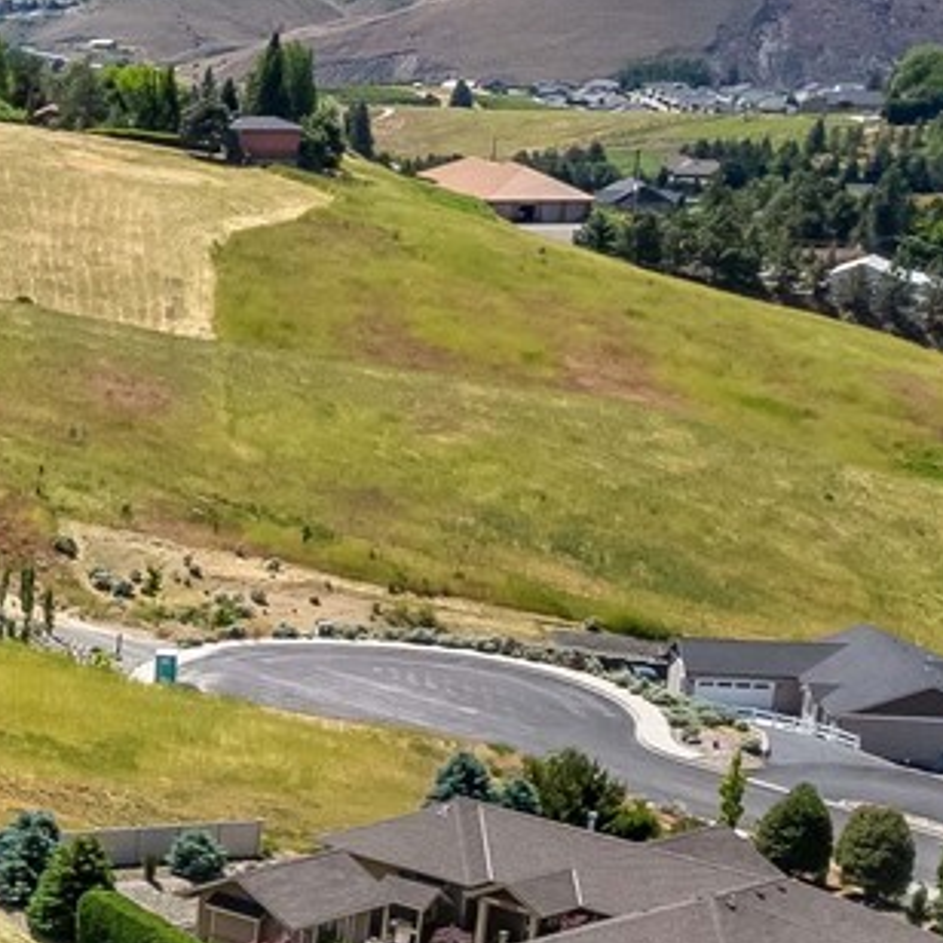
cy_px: 977
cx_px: -923
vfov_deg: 16.5
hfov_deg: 14.2
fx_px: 3175
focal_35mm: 103
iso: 100
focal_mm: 8.38
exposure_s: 1/2000
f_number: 2.8
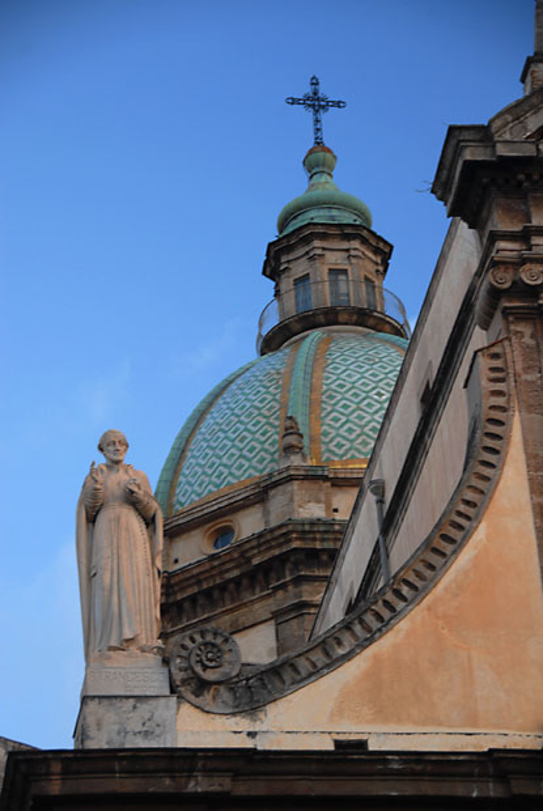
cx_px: 272
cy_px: 406
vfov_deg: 18.2
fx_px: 2538
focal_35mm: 112
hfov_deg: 12.2
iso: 200
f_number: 5
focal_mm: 75
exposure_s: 1/15
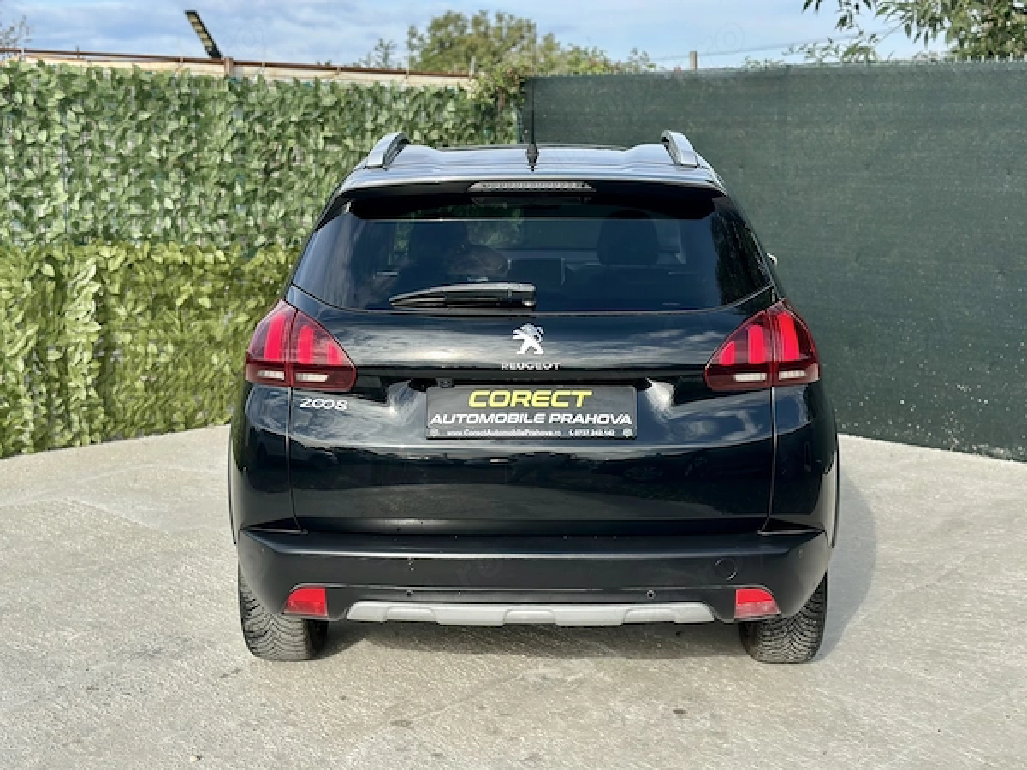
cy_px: 385
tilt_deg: -9.3
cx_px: 514
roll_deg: +0.1
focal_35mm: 48
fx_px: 1424
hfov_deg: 39.7
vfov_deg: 30.3
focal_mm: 6.86
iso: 80
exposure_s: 1/1848
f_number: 1.78
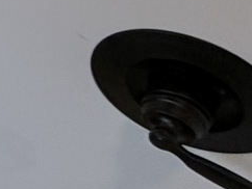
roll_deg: +1.3
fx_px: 809
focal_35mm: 111
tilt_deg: -33.2
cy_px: -273
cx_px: -681
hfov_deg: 9.0
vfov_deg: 11.1
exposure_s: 1/120
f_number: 2.2
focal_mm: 2.22
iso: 100
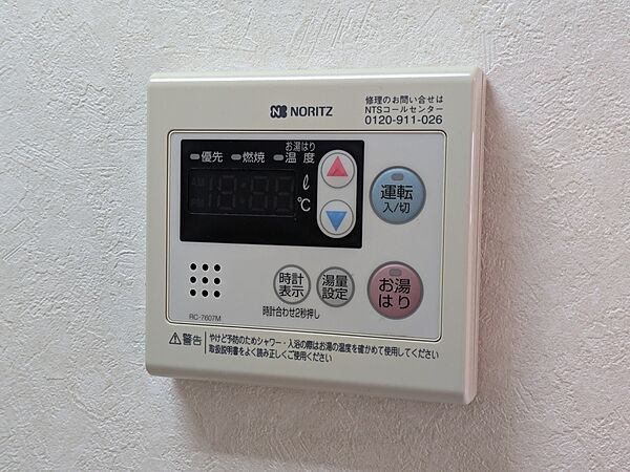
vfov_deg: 28.6
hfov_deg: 37.5
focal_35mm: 51
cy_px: 236
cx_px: 315
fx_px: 928
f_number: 1.89
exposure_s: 1/120
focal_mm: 5.43
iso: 261
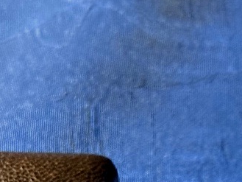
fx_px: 1224
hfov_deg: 11.2
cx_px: 249
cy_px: 317
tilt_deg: -50.3
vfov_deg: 8.2
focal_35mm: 175
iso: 640
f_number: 1.78
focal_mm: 6.76
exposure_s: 1/24
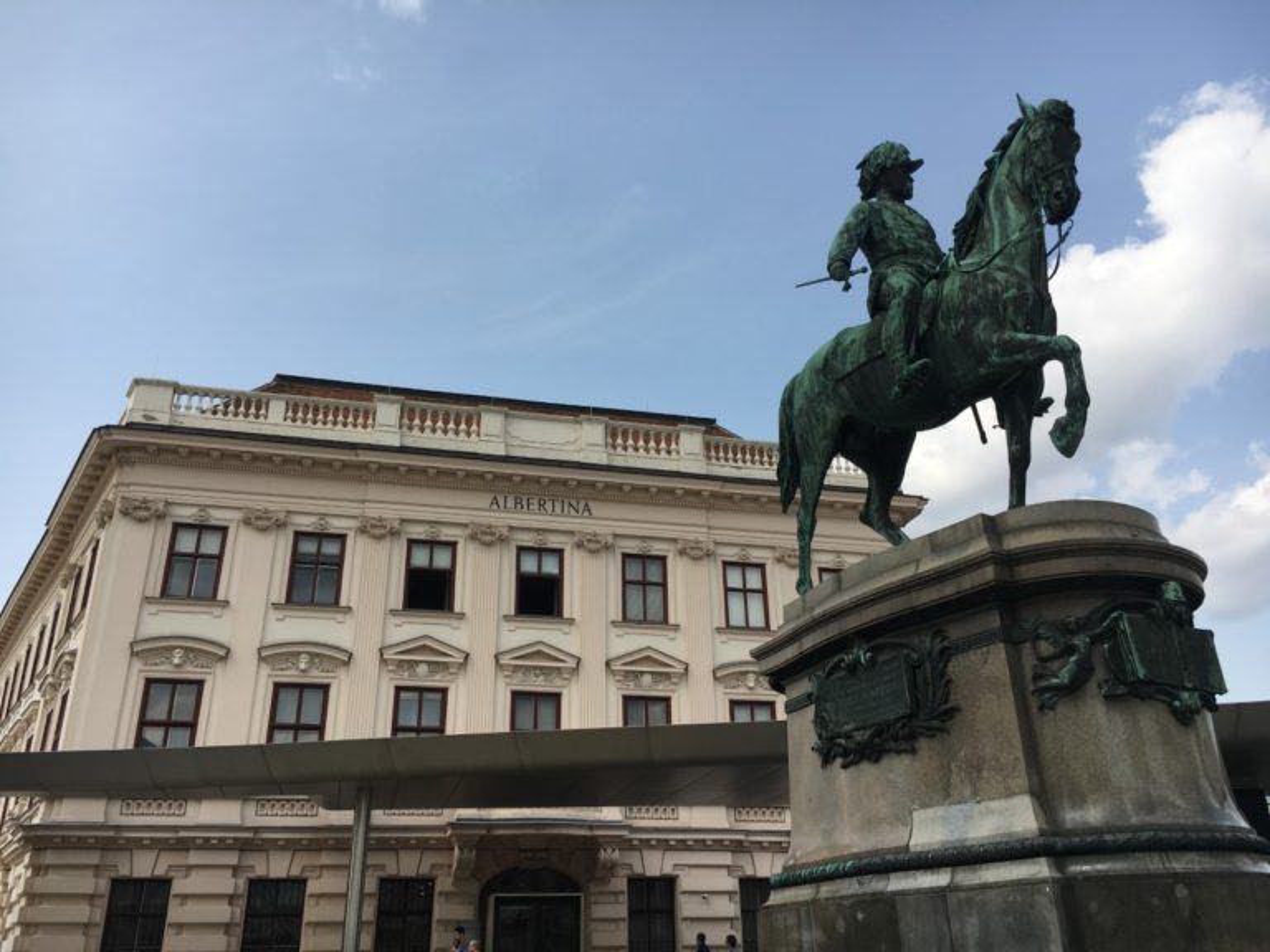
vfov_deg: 48.2
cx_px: 635
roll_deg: +0.5
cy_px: 476
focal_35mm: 29
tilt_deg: +24.6
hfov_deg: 61.7
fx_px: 1064
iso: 25
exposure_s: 1/1508
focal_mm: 4.15
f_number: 2.2
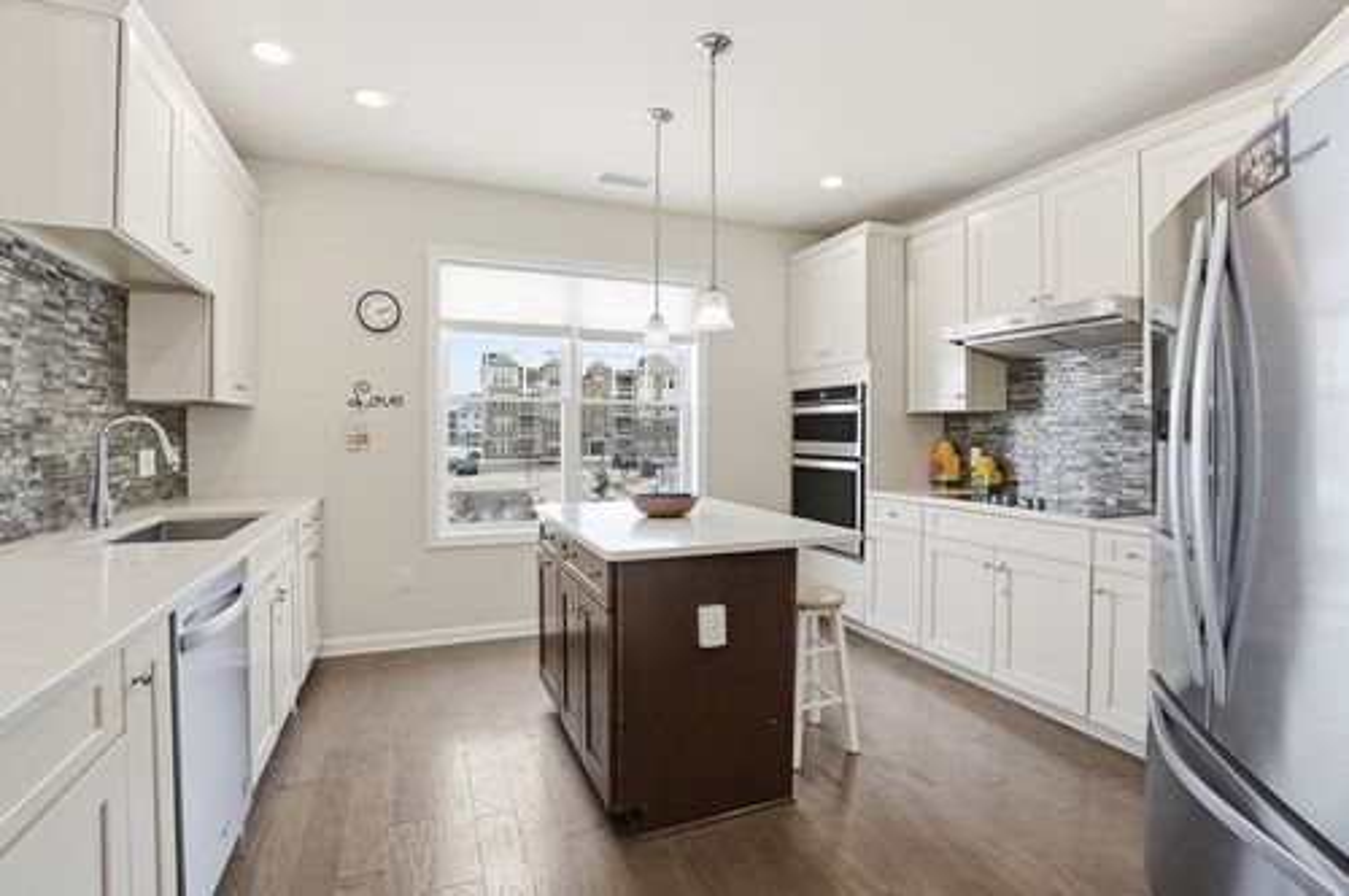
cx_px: 674
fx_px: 599
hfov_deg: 96.8
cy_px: 448
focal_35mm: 16
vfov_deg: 73.6
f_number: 9
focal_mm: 16
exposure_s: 1/250
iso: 800
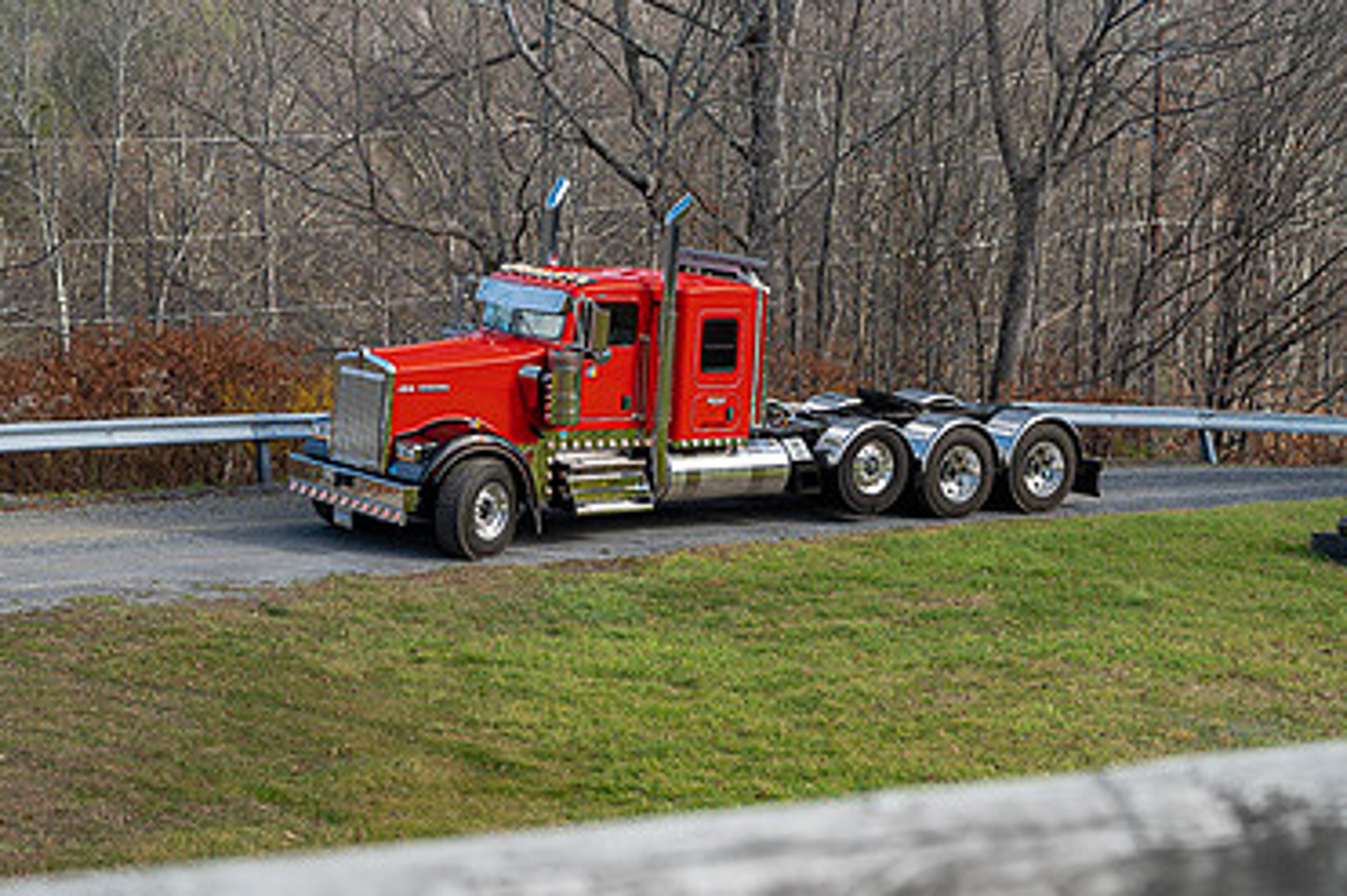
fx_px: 3216
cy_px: 350
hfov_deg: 23.6
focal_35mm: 86
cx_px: 770
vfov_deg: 15.9
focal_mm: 55
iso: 100
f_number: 3.5
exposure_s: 1/160
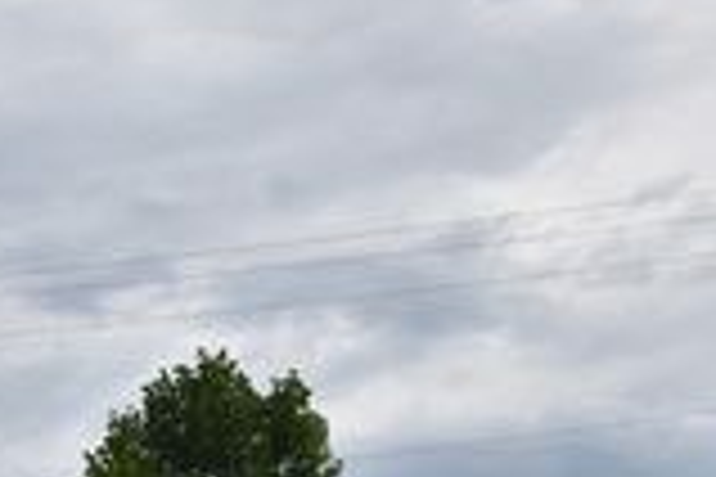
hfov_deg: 17.7
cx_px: -176
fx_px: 2168
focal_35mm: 109
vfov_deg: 12.2
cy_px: 628
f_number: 3.5
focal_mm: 18
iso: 400
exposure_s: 1/250
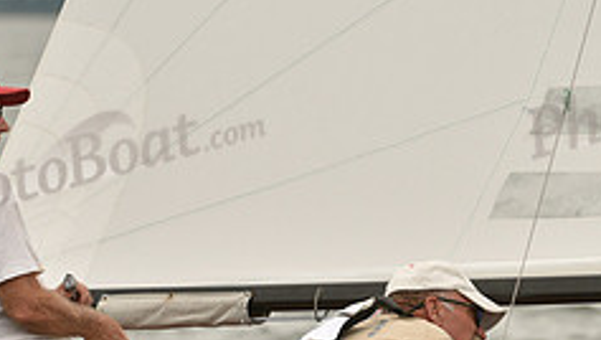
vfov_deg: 2.4
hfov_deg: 4.2
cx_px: 398
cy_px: 260
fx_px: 8169
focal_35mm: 512
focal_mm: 200
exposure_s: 1/2000
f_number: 4.5
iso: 320
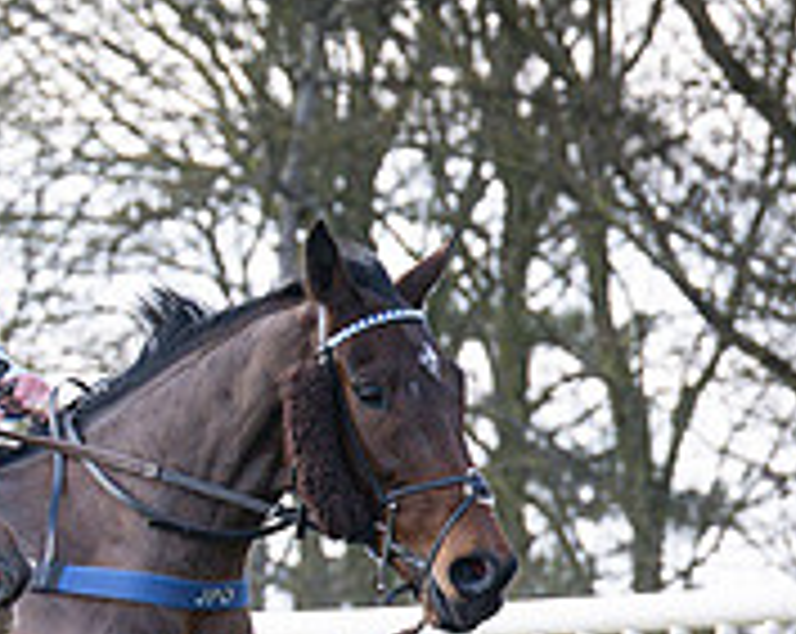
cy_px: 822
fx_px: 8914
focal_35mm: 379
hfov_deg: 5.1
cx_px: 326
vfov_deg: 4.1
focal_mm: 70
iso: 400
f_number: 3.2
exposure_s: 1/1600
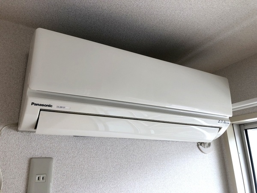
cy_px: 96
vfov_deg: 49.7
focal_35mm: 28
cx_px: 128
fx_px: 208
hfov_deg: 63.4
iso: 32
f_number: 1.8
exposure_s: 1/120
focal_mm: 3.99
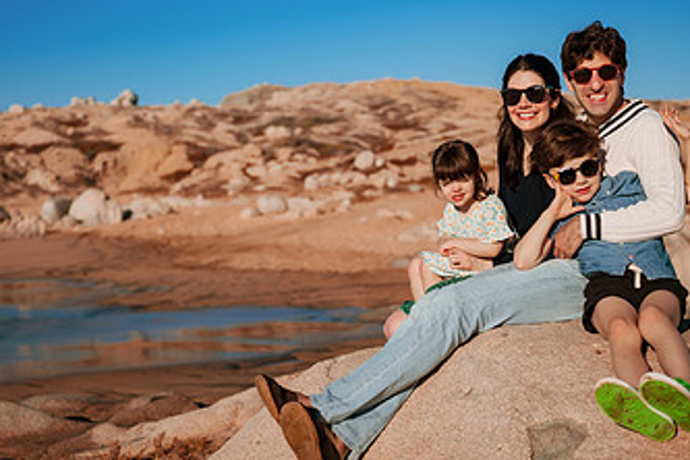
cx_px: 325
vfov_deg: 22.3
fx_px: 1169
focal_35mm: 61
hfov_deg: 32.9
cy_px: 212
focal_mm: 35
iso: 50
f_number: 2
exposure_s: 1/8000
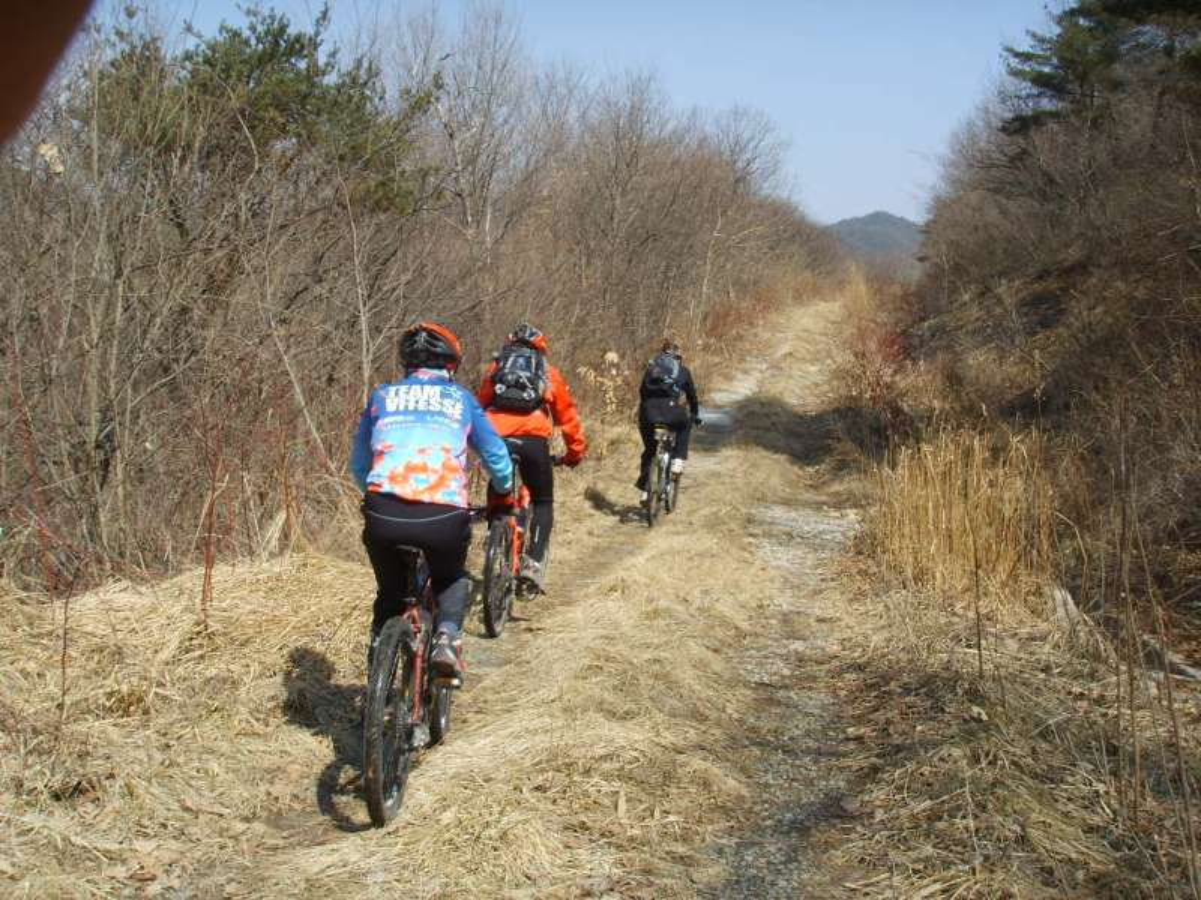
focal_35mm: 39
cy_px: 450
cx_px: 600
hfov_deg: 47.9
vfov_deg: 36.8
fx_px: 1353
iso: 50
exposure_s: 1/250
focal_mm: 6.6
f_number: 6.3
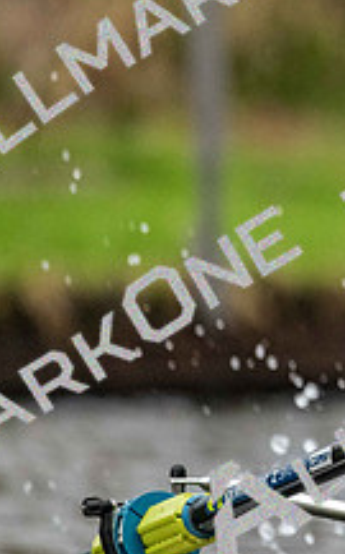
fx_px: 16467
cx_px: 728
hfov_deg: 1.2
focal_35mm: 1091
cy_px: 177
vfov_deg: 1.9
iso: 5600
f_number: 4.5
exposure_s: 1/2000
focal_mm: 400
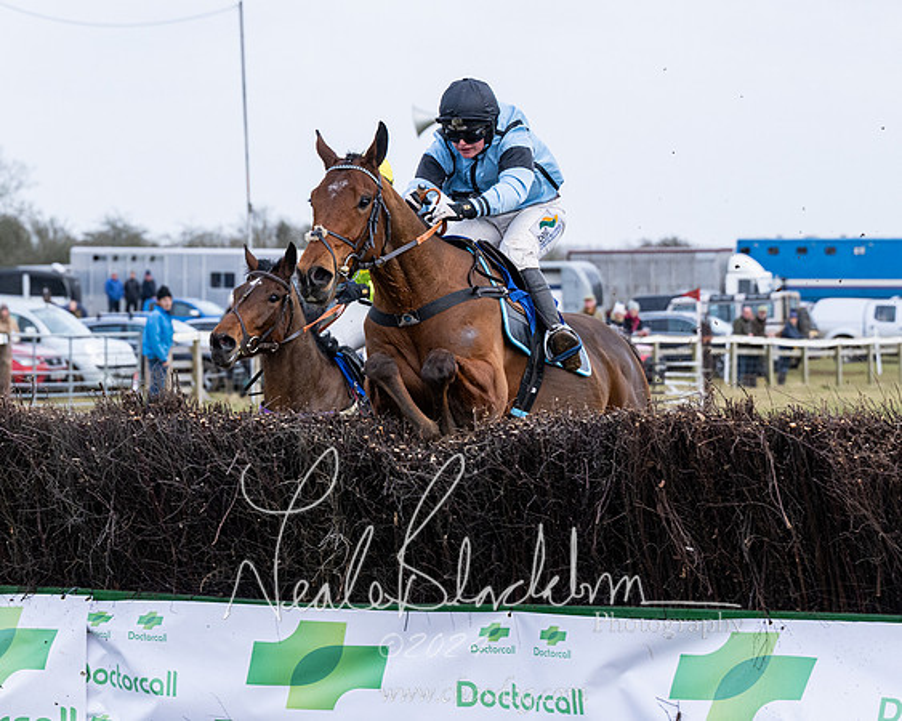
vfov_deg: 9.4
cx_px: 383
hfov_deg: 11.7
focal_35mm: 164
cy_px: 350
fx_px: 4383
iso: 800
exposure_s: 1/1250
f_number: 4
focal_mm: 87
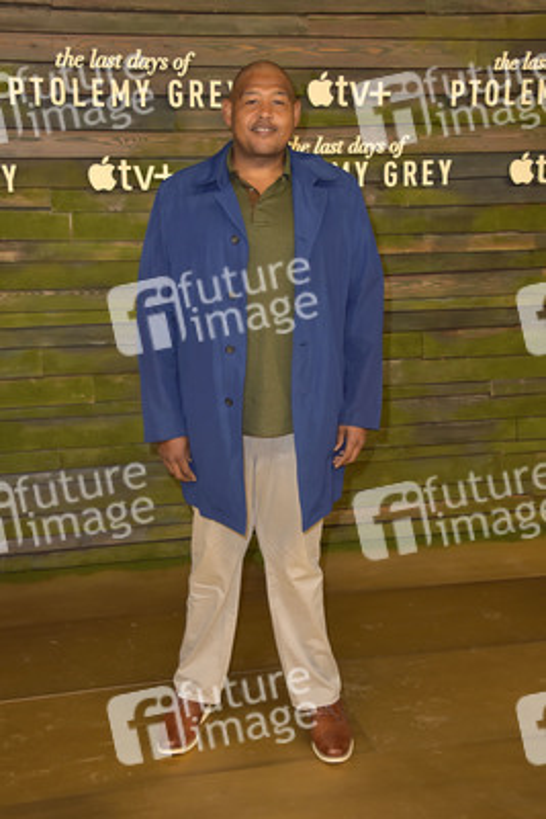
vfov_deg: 43.6
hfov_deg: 29.9
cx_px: 273
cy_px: 410
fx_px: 1023
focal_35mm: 45
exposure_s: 1/250
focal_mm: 45
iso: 320
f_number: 7.1
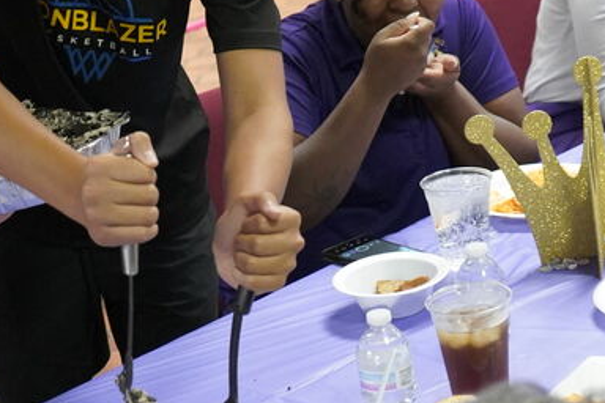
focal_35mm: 104
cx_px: 302
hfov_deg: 19.6
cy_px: 228
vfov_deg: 13.2
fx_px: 1748
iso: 10000
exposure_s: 1/160
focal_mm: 34
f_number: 4
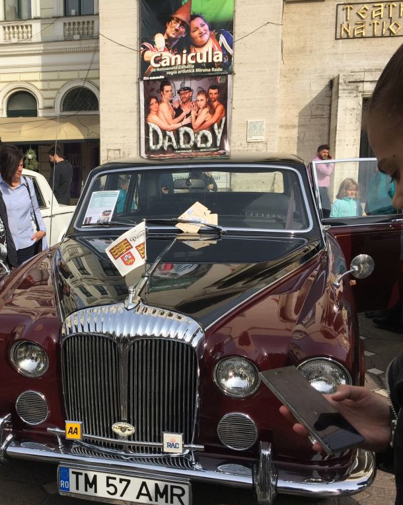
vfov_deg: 47.9
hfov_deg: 38.1
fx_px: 567
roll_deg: +1.6
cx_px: 100
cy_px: 253
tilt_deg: -7.8
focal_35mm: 38
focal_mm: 4.15
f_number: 2.2
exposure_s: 1/2326
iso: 32
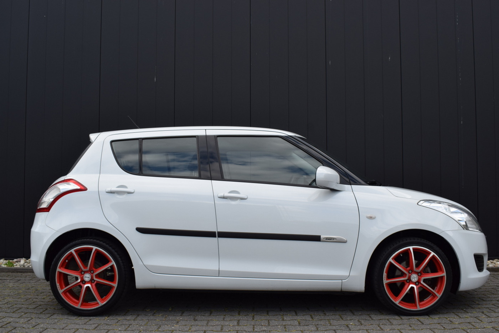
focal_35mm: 36
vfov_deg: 36.9
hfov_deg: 53.1
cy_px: 166
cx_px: 250
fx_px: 499
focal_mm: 24
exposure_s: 1/250
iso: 200
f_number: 8
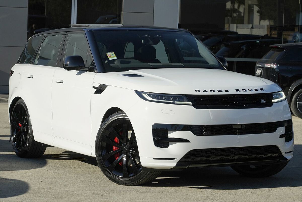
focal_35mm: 105
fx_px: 881
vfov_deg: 13.0
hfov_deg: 19.5
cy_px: 101
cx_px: 151
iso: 1000
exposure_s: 1/2000
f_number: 7.1
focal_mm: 105
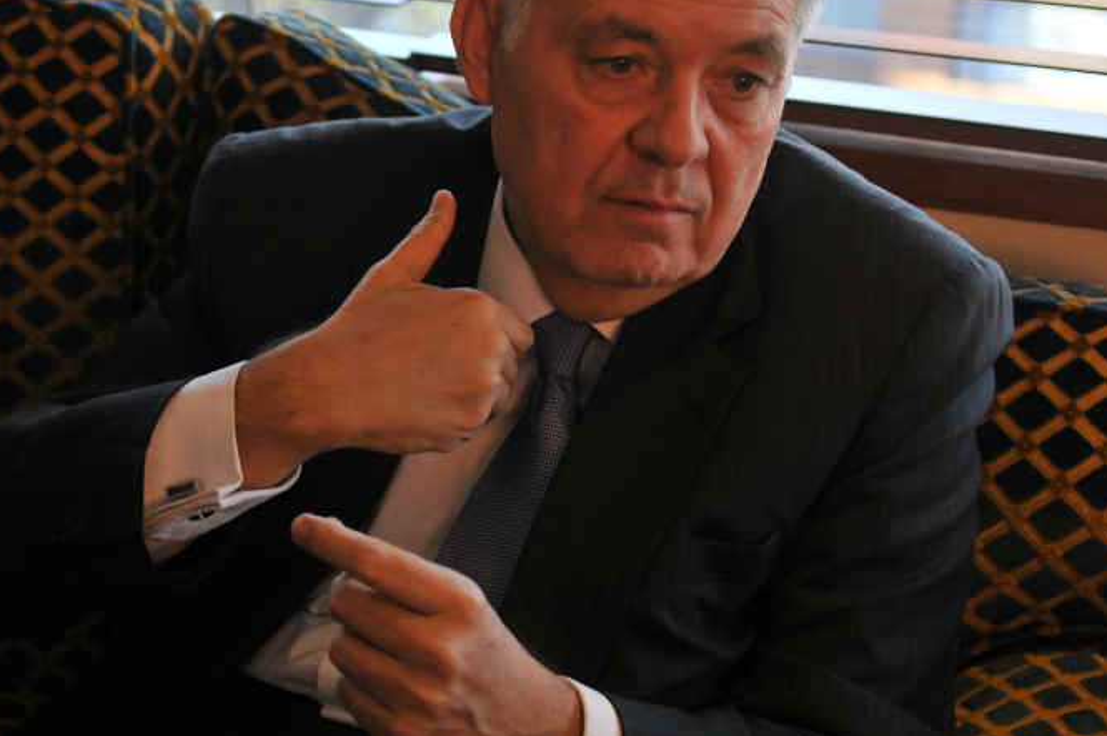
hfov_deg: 26.0
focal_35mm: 78
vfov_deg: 17.5
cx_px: 405
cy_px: 317
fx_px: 2388
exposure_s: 1/160
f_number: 2.8
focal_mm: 35
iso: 320
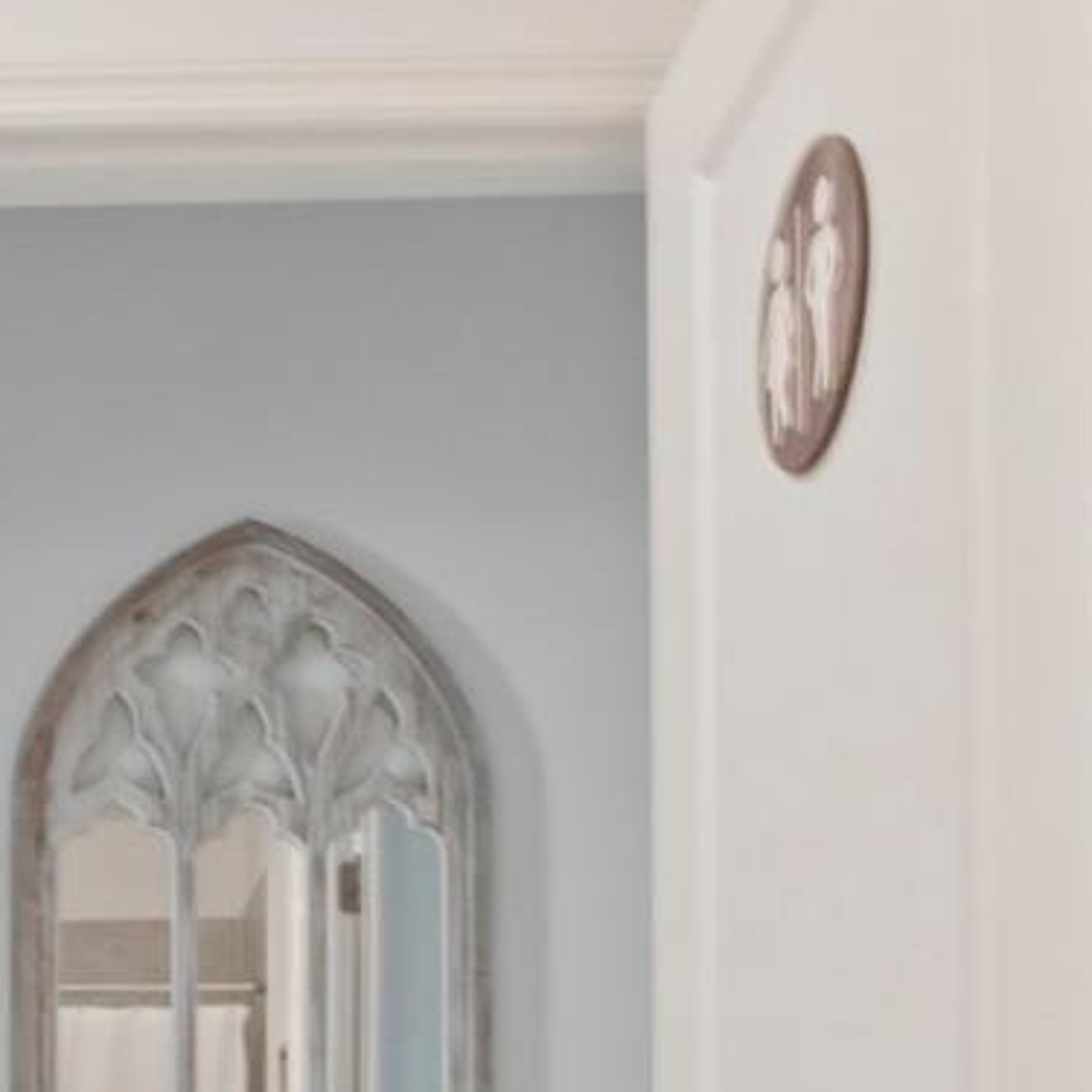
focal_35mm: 60
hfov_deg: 26.8
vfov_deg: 25.9
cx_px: -58
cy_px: 1286
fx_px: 2135
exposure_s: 1/3.33
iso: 400
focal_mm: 11
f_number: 9
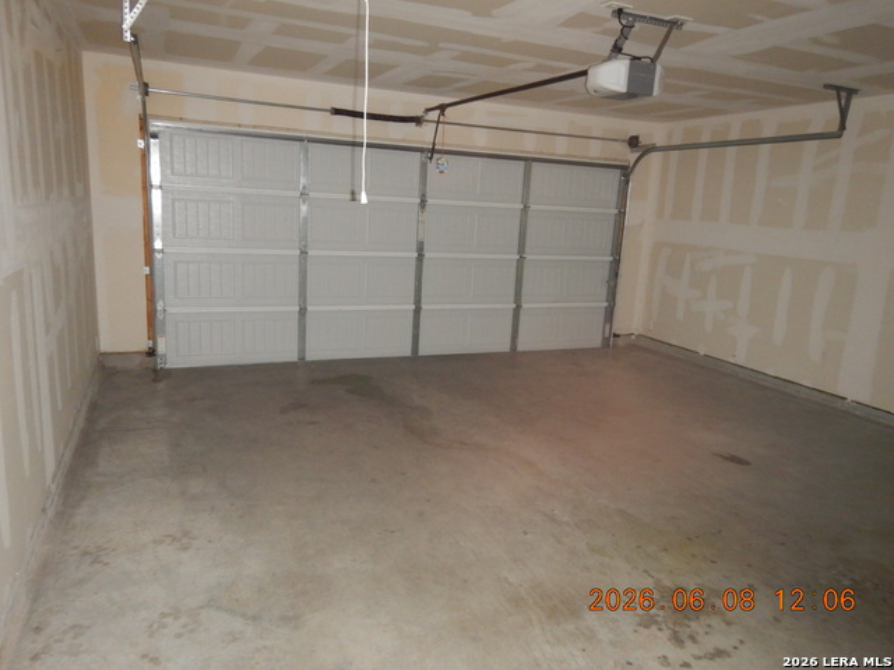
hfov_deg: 71.6
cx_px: 447
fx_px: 620
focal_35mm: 24
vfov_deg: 56.8
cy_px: 335
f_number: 2.8
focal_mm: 4.3
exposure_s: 1/30
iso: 400
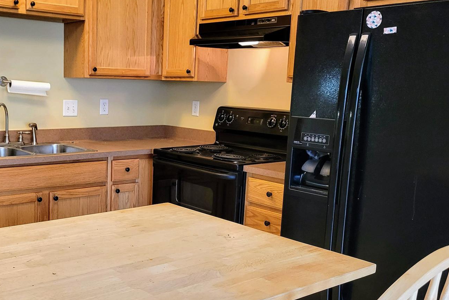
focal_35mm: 43
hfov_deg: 44.5
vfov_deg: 31.2
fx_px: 536
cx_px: 137
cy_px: 163
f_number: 1.8
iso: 320
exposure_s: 1/120
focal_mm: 5.4
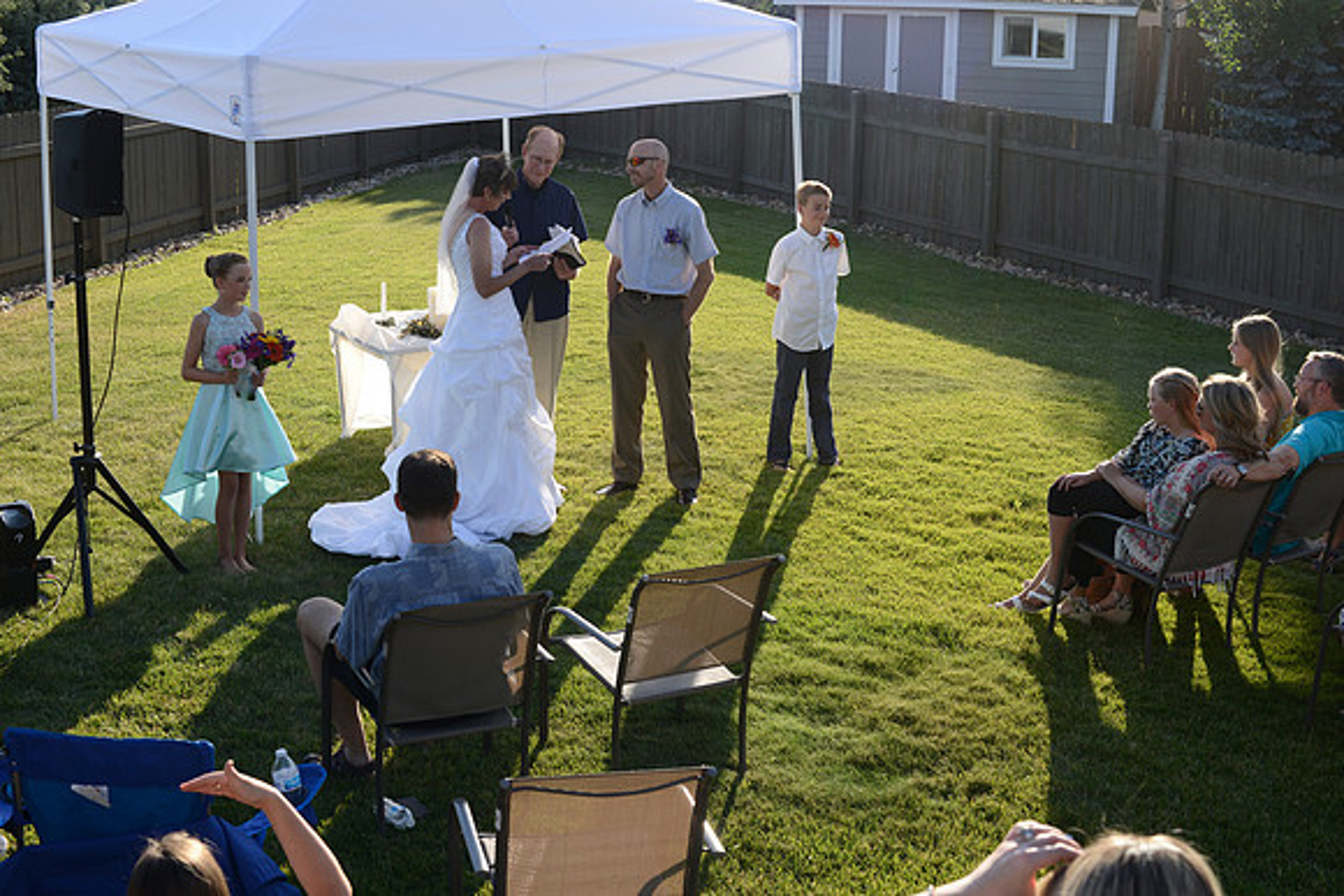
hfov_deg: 39.6
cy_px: 448
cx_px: 672
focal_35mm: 50
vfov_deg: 27.0
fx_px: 1867
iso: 200
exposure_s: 1/200
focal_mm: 50
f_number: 8
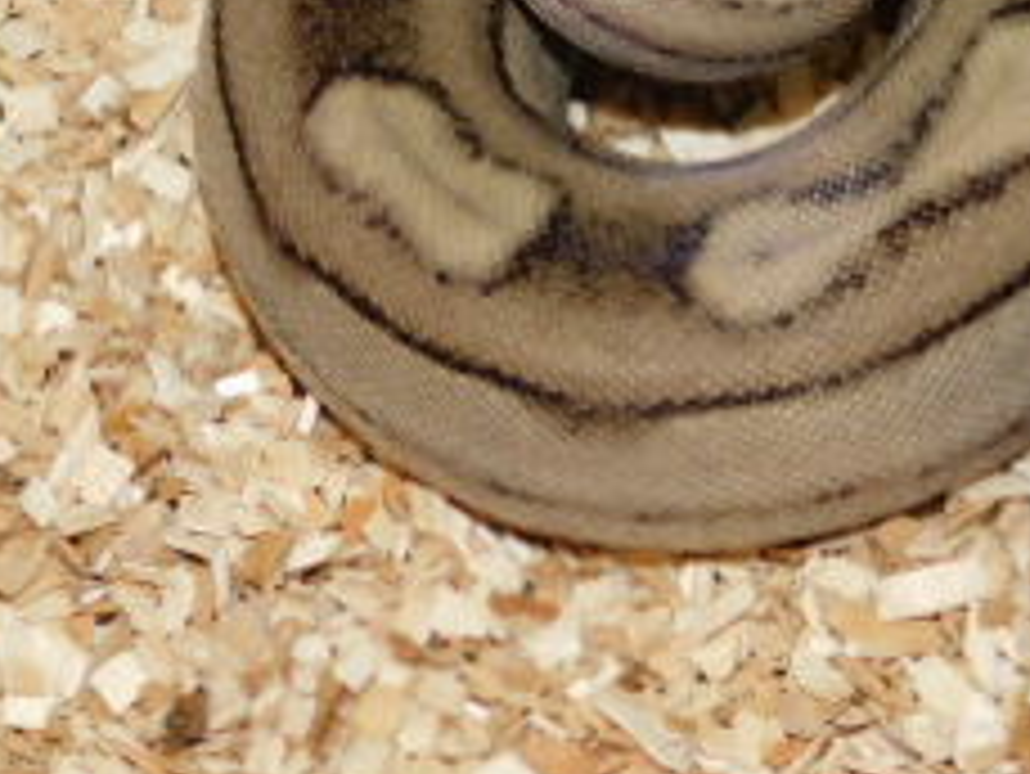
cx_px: 1174
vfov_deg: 5.4
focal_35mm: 277
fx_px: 8246
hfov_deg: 7.1
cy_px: -27
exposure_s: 1/60
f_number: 4.6
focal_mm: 17.6
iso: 200
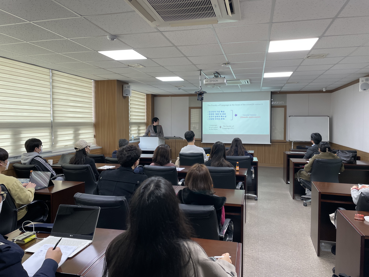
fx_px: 277
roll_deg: +0.4
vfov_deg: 53.1
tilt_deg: -2.8
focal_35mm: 26
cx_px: 184
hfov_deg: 67.3
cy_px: 138
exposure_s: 1/60
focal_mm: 4.2
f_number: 1.6
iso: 80
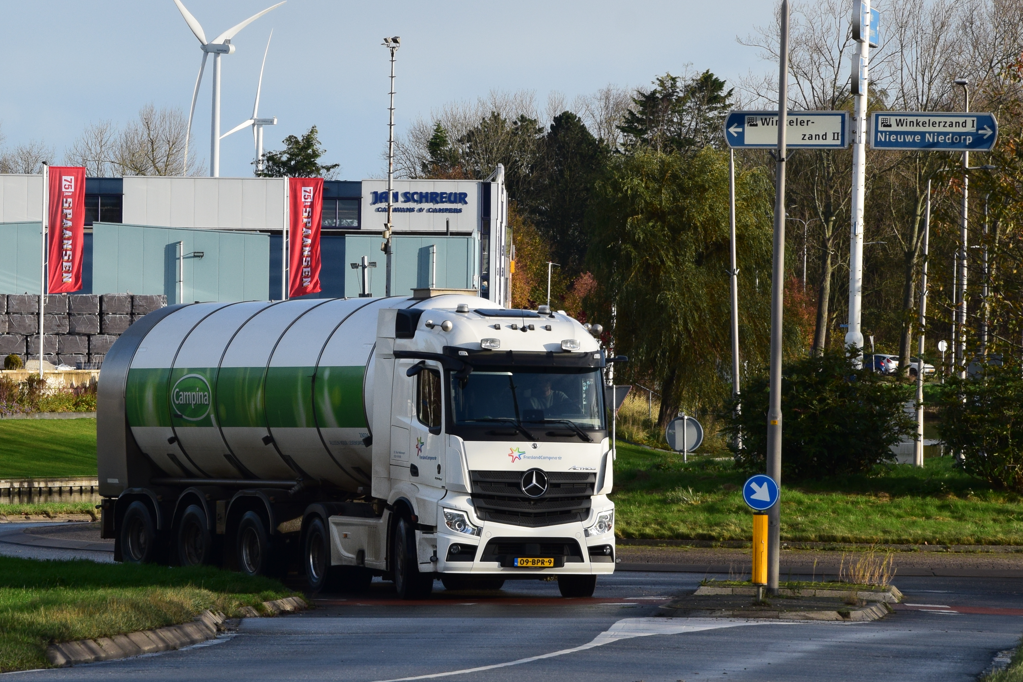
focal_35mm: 278
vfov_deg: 4.9
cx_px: 314
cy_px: 396
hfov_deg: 7.4
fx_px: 7896
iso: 400
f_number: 11
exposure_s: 1/400
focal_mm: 105
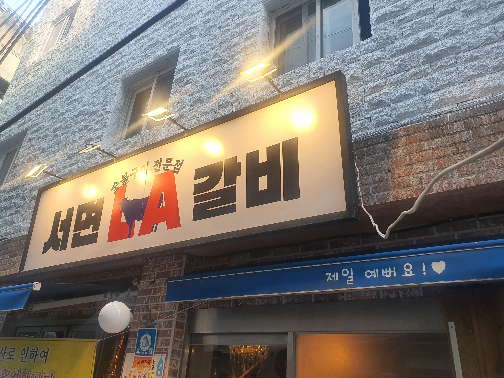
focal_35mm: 26
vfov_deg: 53.1
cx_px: 252
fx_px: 379
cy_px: 189
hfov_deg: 67.3
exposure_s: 1/168
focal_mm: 4.3
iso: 50
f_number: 2.4
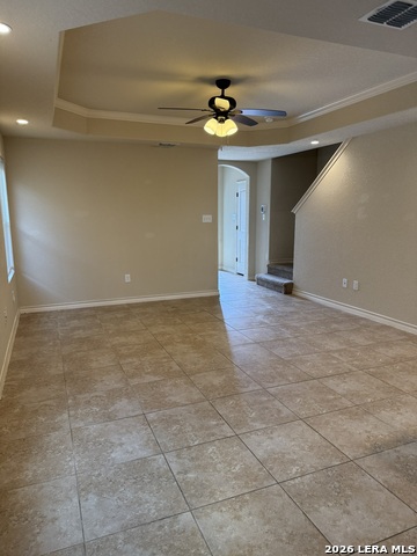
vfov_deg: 71.6
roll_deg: +0.1
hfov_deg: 56.8
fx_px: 385
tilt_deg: -8.5
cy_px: 278
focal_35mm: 24
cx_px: 208
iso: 200
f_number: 1.78
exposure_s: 1/170
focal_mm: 6.76
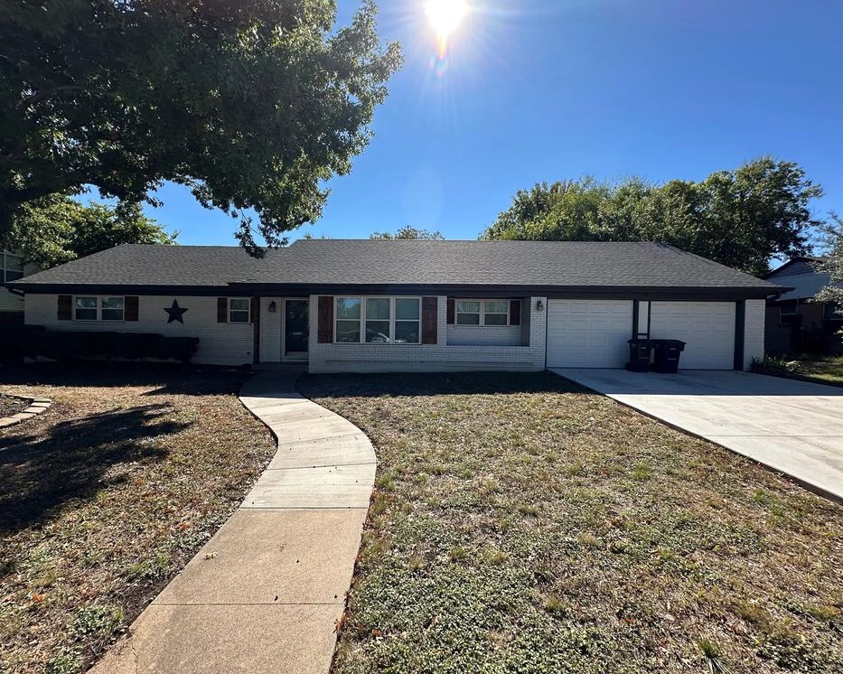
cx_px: 405
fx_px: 374
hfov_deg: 96.8
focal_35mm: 15
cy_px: 335
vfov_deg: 84.0
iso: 50
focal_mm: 2.22
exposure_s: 1/1618
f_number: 2.2
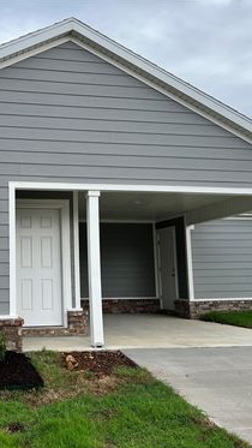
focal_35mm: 38
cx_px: 34
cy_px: 224
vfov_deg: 52.8
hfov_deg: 30.1
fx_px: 451
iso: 50
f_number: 1.5
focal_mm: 5.7
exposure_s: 1/932
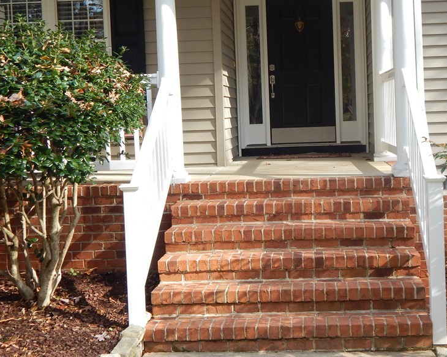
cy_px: 147
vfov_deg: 29.1
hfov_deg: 35.7
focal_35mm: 52
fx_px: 688
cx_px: 289
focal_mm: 6.8
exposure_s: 1/160
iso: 125
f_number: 3.4
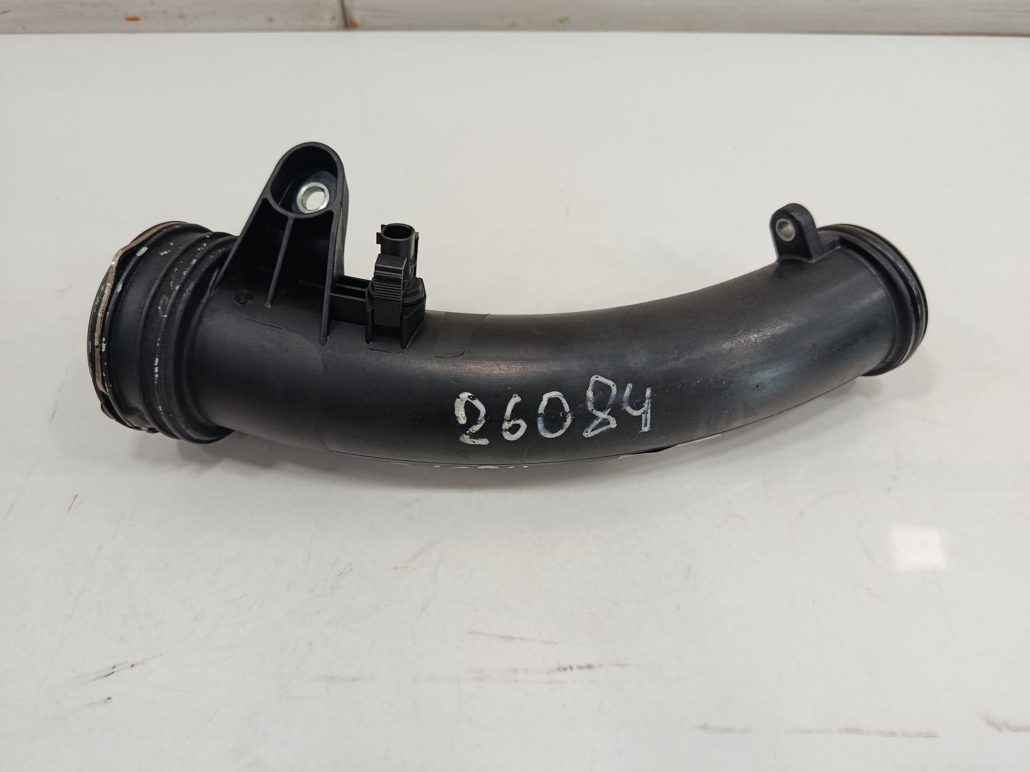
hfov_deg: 71.6
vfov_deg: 56.8
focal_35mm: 24
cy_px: 386
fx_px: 714
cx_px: 515
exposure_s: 1/100
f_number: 1.7
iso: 890
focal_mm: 5.24
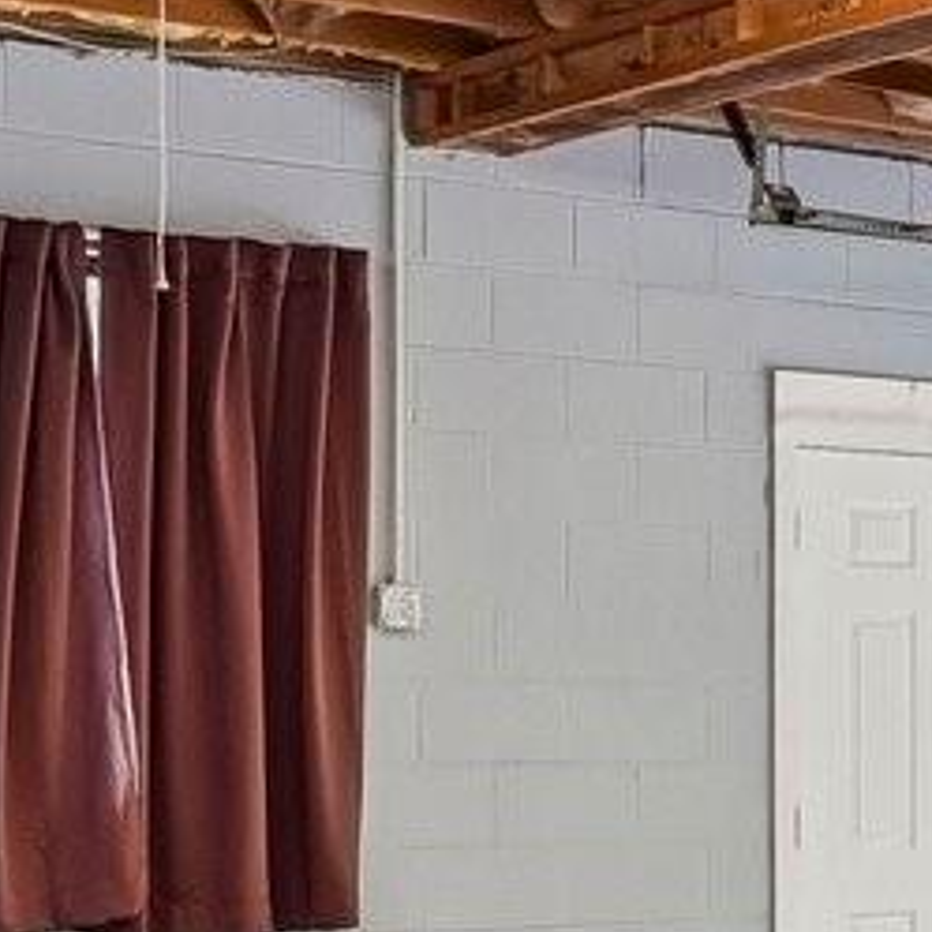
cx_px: 1422
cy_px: 799
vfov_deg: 16.4
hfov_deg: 15.3
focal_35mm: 105
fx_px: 3198
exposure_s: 1/25
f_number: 8
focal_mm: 10
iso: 400
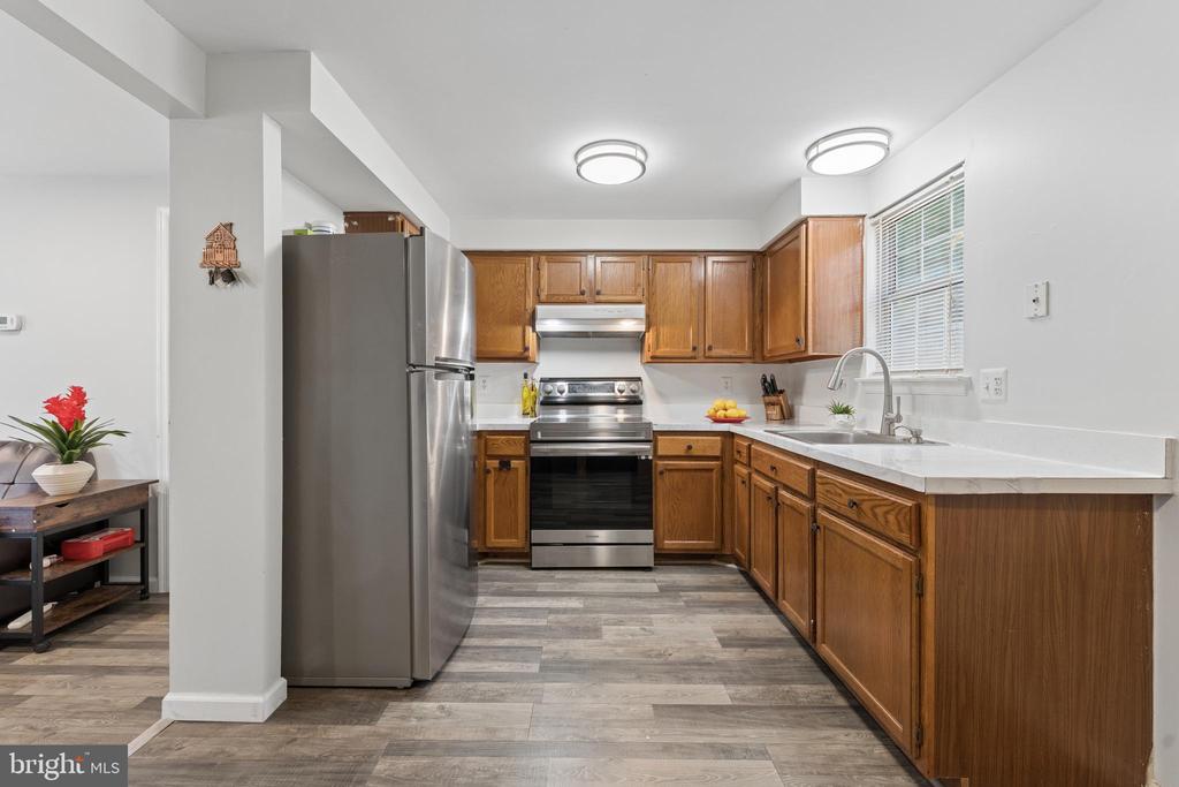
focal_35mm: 15
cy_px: 394
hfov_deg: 101.5
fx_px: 481
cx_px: 590
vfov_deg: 78.5
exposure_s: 1/30
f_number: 7.1
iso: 1250
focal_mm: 14.7
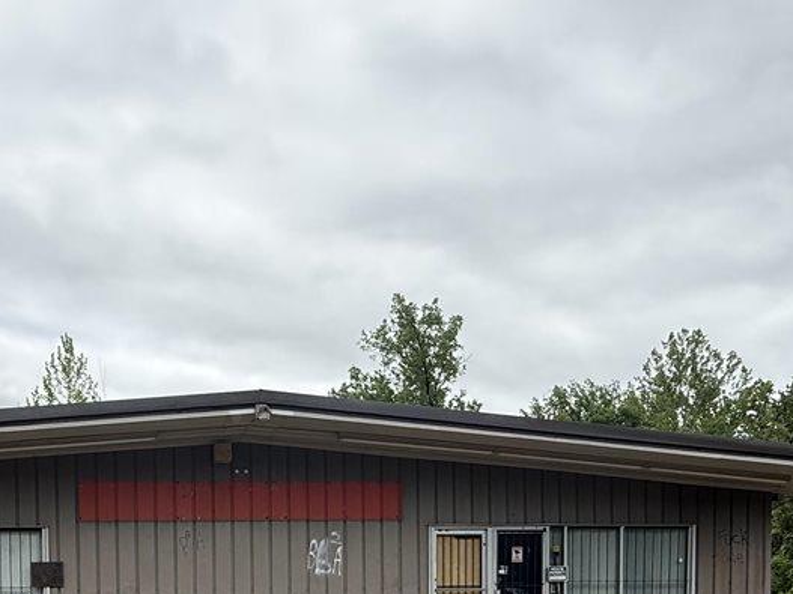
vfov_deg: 36.1
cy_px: 638
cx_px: 203
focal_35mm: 34
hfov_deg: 51.8
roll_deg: +1.0
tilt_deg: -1.6
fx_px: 779
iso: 64
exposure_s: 1/1613
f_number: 2.2
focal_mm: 2.22
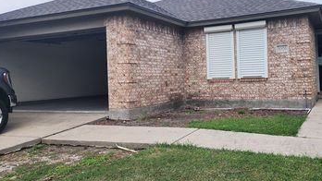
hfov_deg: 54.4
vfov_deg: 32.8
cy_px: 73
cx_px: 209
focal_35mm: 36
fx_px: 307
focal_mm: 6.4
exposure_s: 1/1311
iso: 12
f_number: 1.8
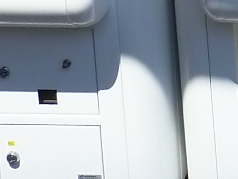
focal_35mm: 192
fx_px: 1320
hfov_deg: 9.3
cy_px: -276
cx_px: 555
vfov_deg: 7.2
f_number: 4
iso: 200
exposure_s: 1/400
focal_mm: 4.1
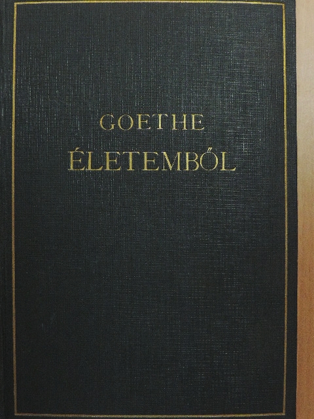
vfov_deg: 34.9
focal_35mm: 55
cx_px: 157
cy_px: 210
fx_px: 665
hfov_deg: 26.6
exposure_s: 1/100
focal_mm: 9.8
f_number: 3.7
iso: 1600
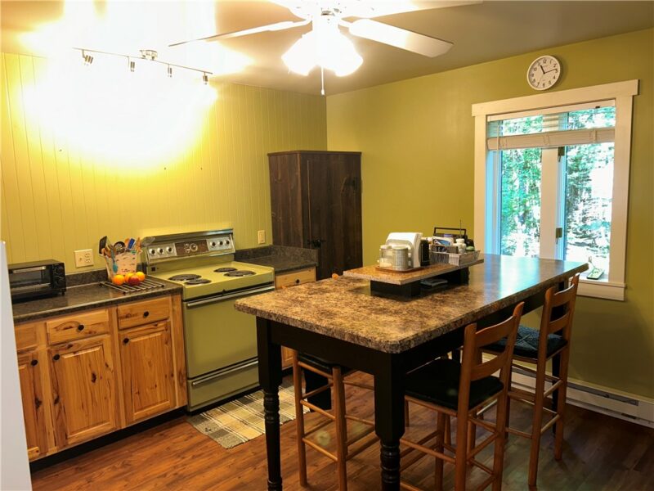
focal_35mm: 26
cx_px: 327
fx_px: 491
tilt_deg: -6.5
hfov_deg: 67.3
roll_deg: +2.1
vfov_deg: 53.1
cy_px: 246
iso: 50
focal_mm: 5.7
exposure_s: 1/23
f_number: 1.5
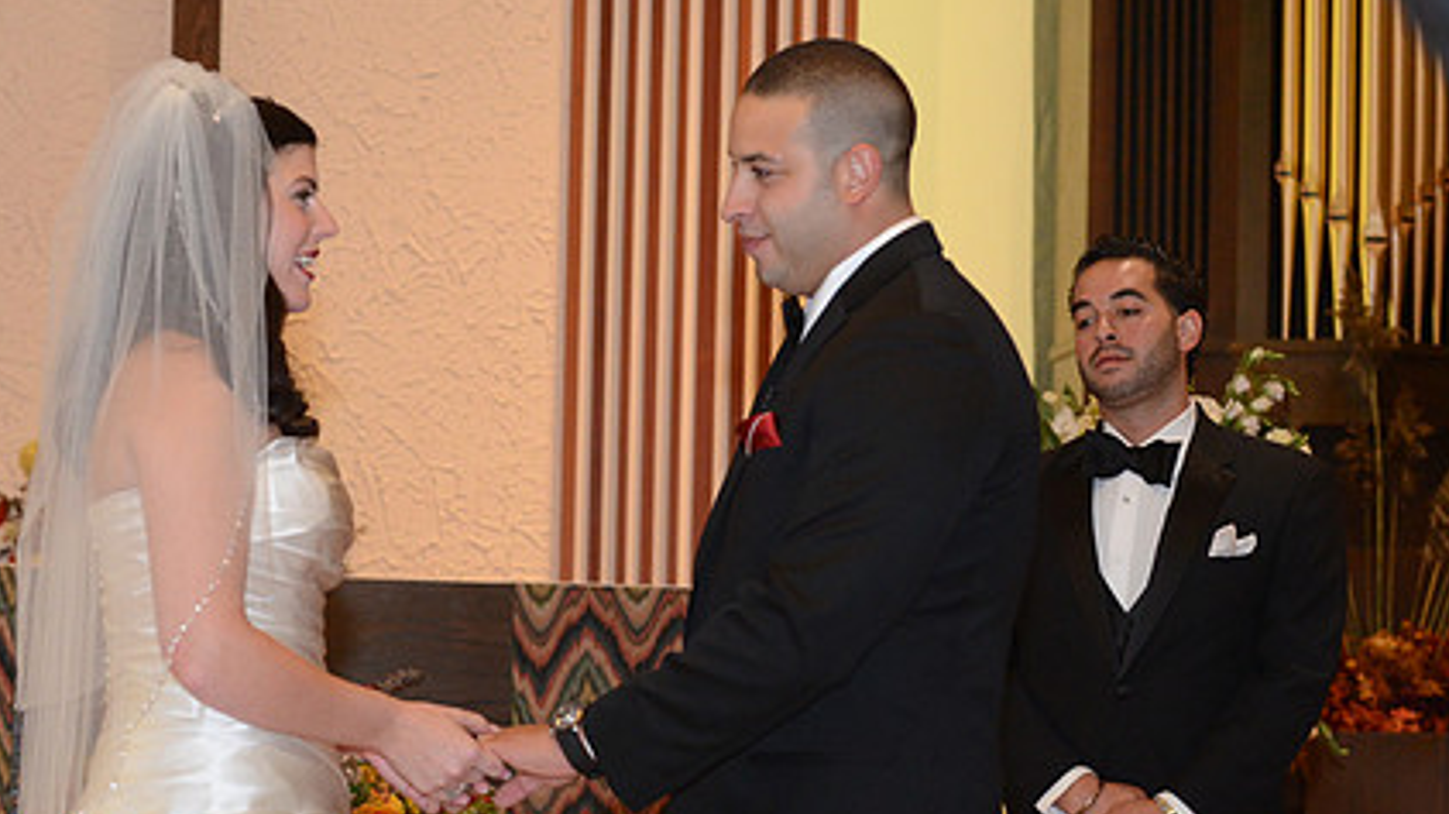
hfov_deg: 14.2
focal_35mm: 151
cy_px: 563
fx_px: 5799
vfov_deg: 8.0
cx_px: 501
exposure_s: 1/80
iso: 2000
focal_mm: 70
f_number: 6.3
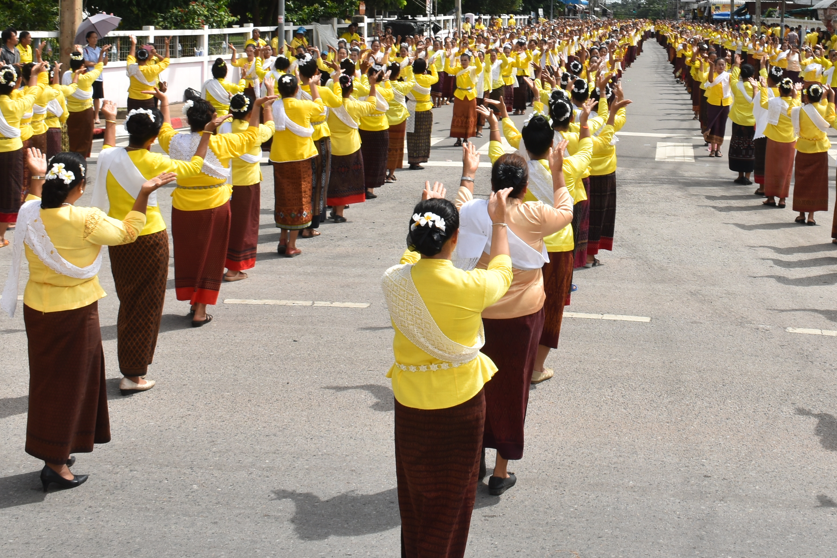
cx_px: 607
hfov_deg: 33.9
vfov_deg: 22.8
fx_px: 1348
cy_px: 55
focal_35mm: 58
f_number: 11
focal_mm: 20
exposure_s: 1/200
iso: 100
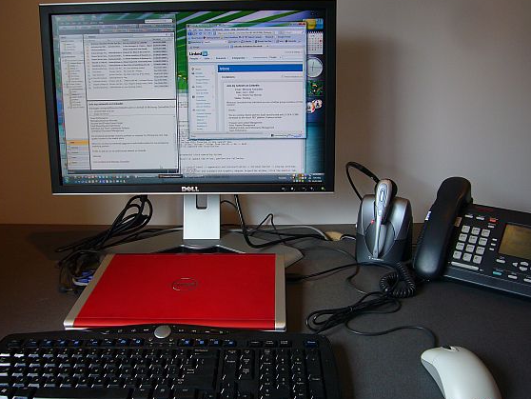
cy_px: 204
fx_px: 537
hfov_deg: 52.6
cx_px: 266
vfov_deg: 40.7
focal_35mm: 35
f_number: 2.9
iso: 80
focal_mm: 5.2
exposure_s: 1/40
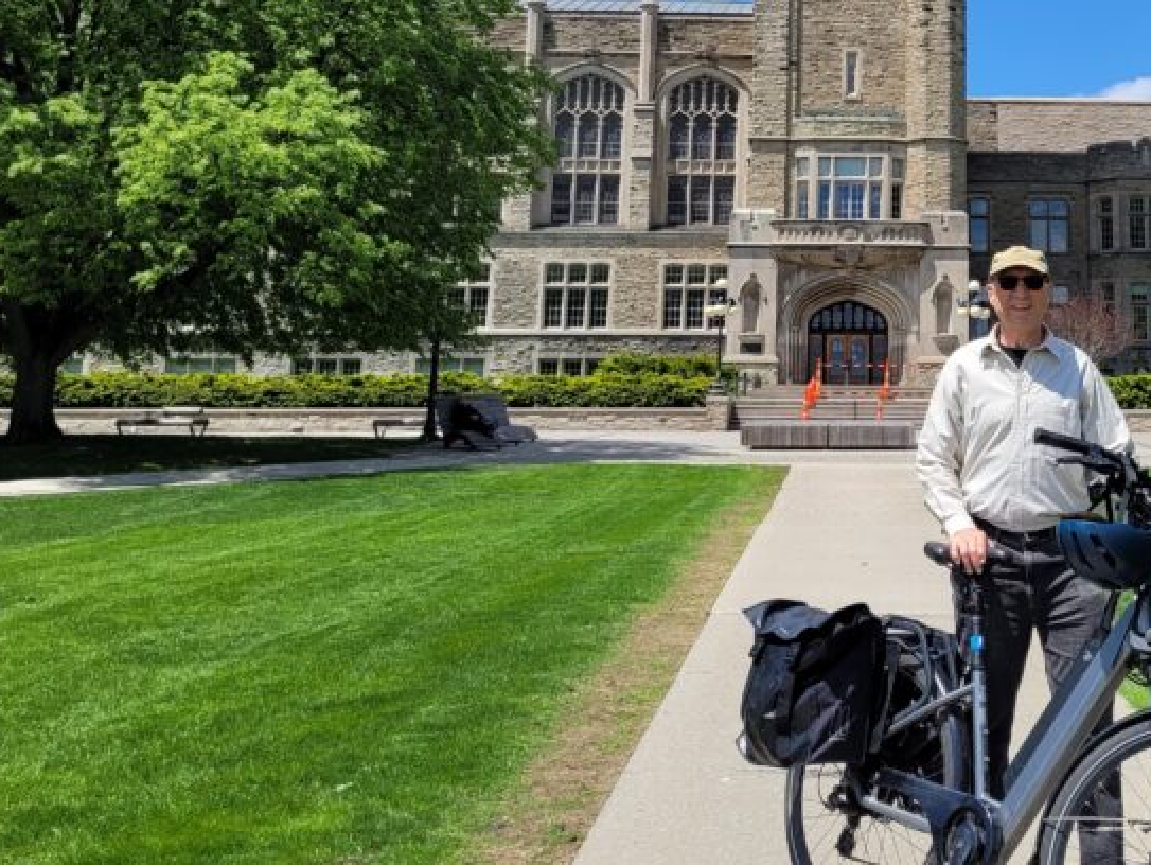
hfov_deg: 37.5
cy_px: 85
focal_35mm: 49
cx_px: 922
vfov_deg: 28.5
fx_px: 1630
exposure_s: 1/2866
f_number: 1.8
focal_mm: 5.4
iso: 40
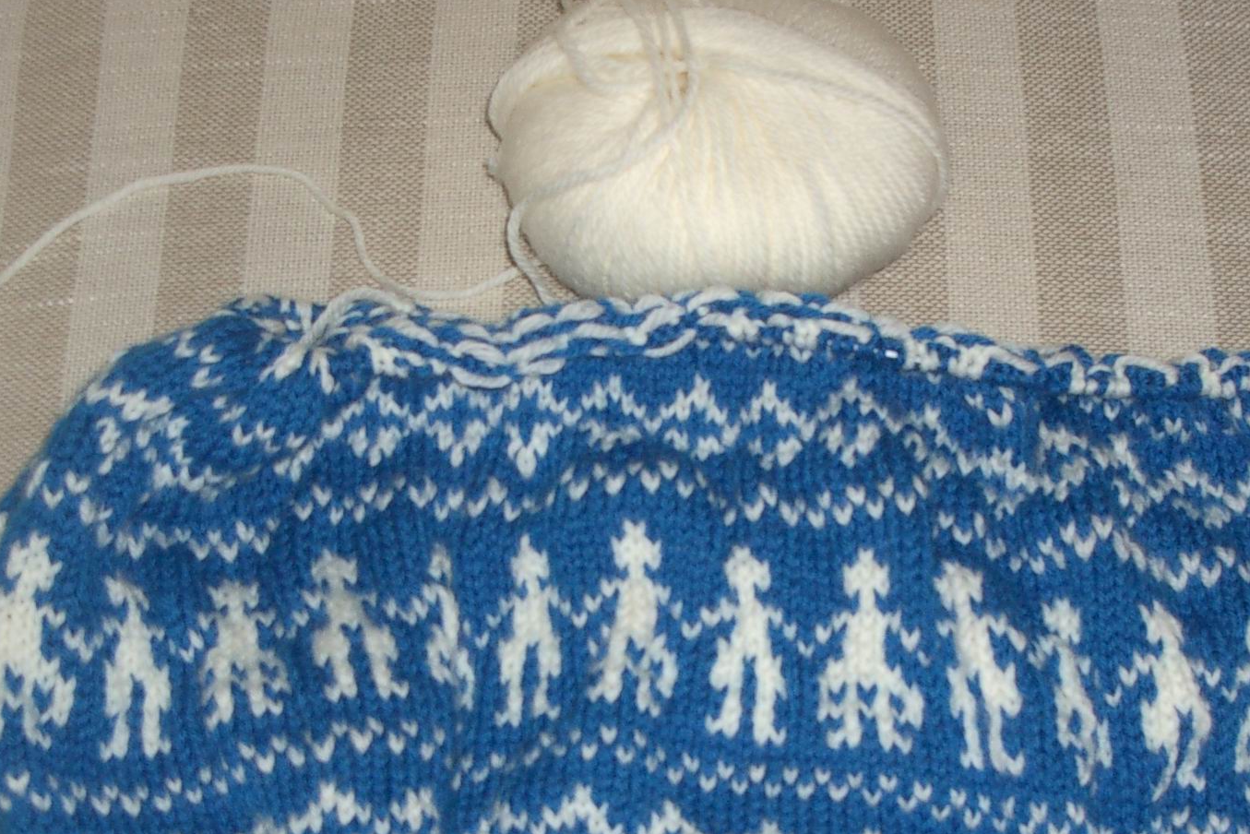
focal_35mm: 77
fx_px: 2674
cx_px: 690
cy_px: 704
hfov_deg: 26.3
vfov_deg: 17.5
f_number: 3.1
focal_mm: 8.2
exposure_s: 1/40
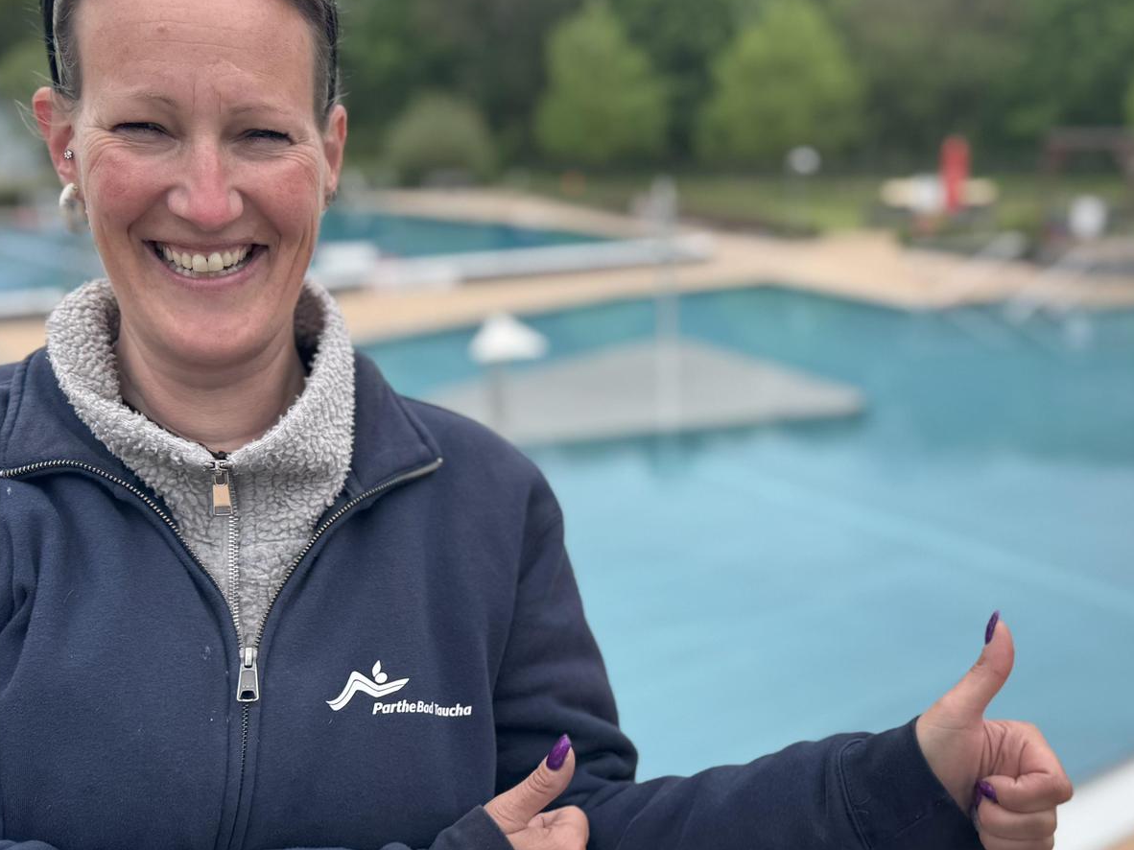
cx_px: 697
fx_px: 1277
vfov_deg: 36.7
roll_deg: +0.9
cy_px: 513
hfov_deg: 47.5
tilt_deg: -16.2
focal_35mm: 39
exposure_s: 1/1193
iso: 80
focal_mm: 6.76
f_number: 1.78
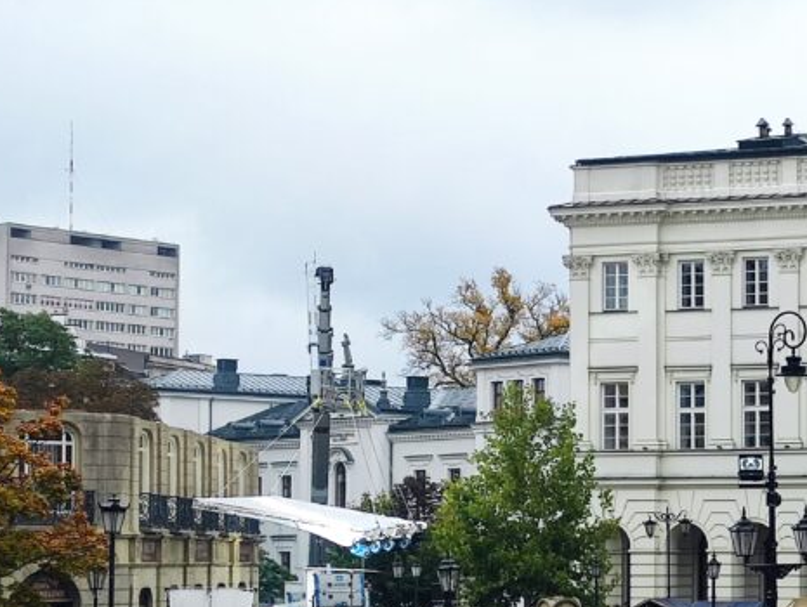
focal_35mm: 55
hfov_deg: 32.5
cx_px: 781
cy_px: 436
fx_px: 1284
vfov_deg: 26.4
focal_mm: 5.43
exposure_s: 1/225
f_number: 1.89
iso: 100
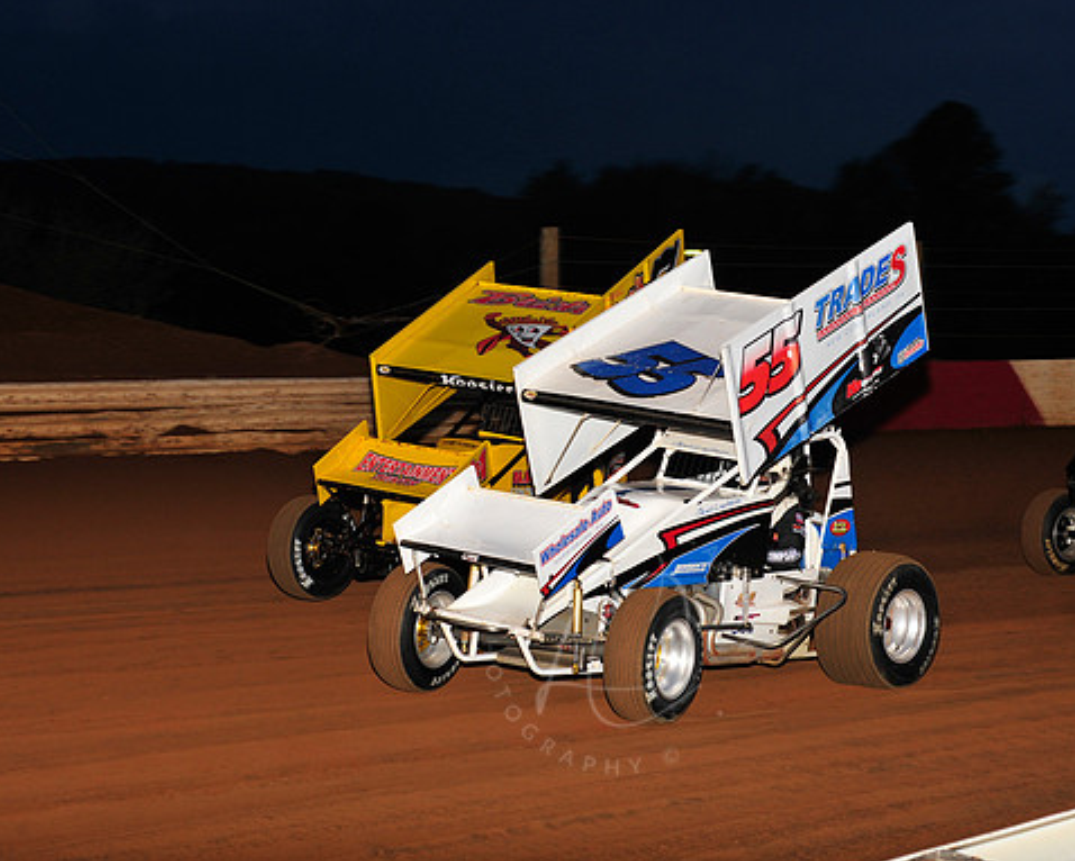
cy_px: 432
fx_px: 2897
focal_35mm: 91
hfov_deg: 21.0
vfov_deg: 16.9
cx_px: 616
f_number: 7.1
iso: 800
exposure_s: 1/320
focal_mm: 80
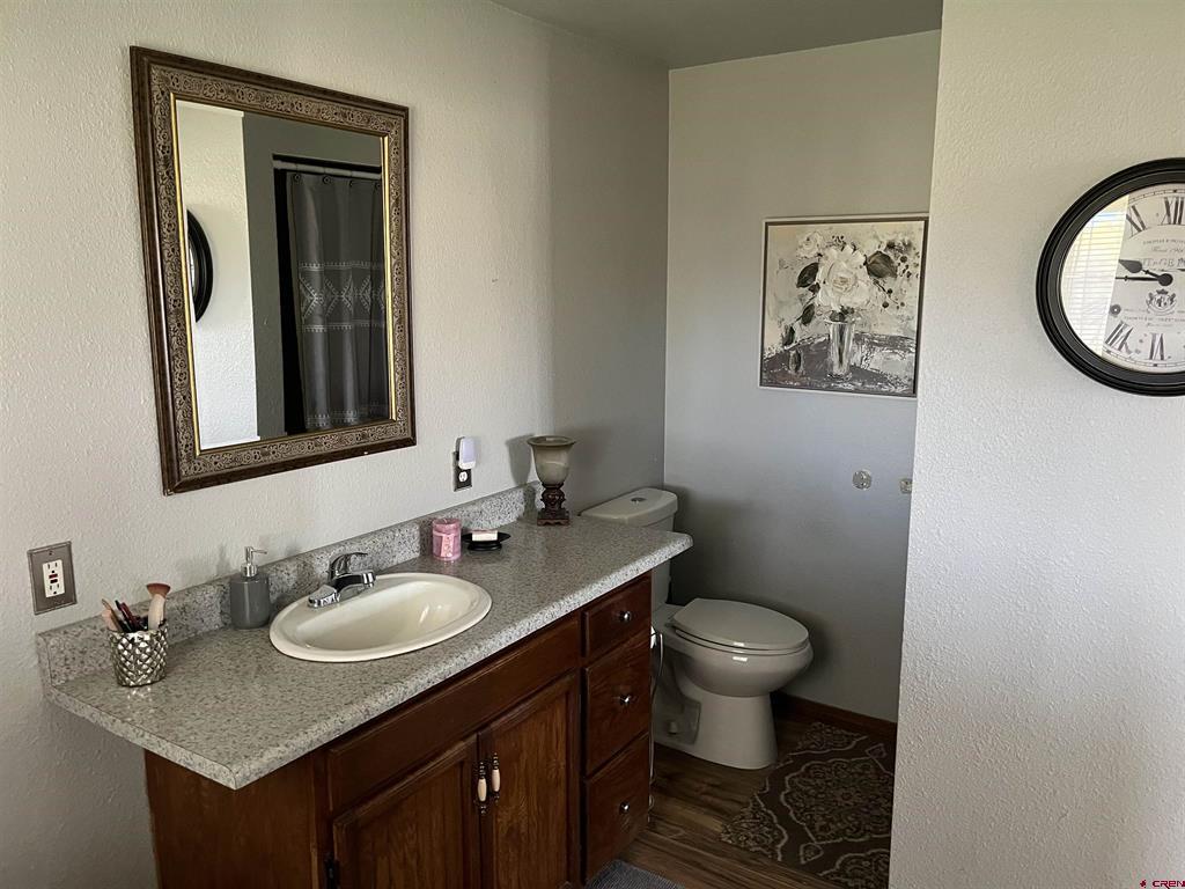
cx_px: 592
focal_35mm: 26
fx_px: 890
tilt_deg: -10.7
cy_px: 444
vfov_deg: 53.1
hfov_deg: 67.3
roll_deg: +0.6
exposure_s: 1/53
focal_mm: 5.1
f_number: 1.6
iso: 500
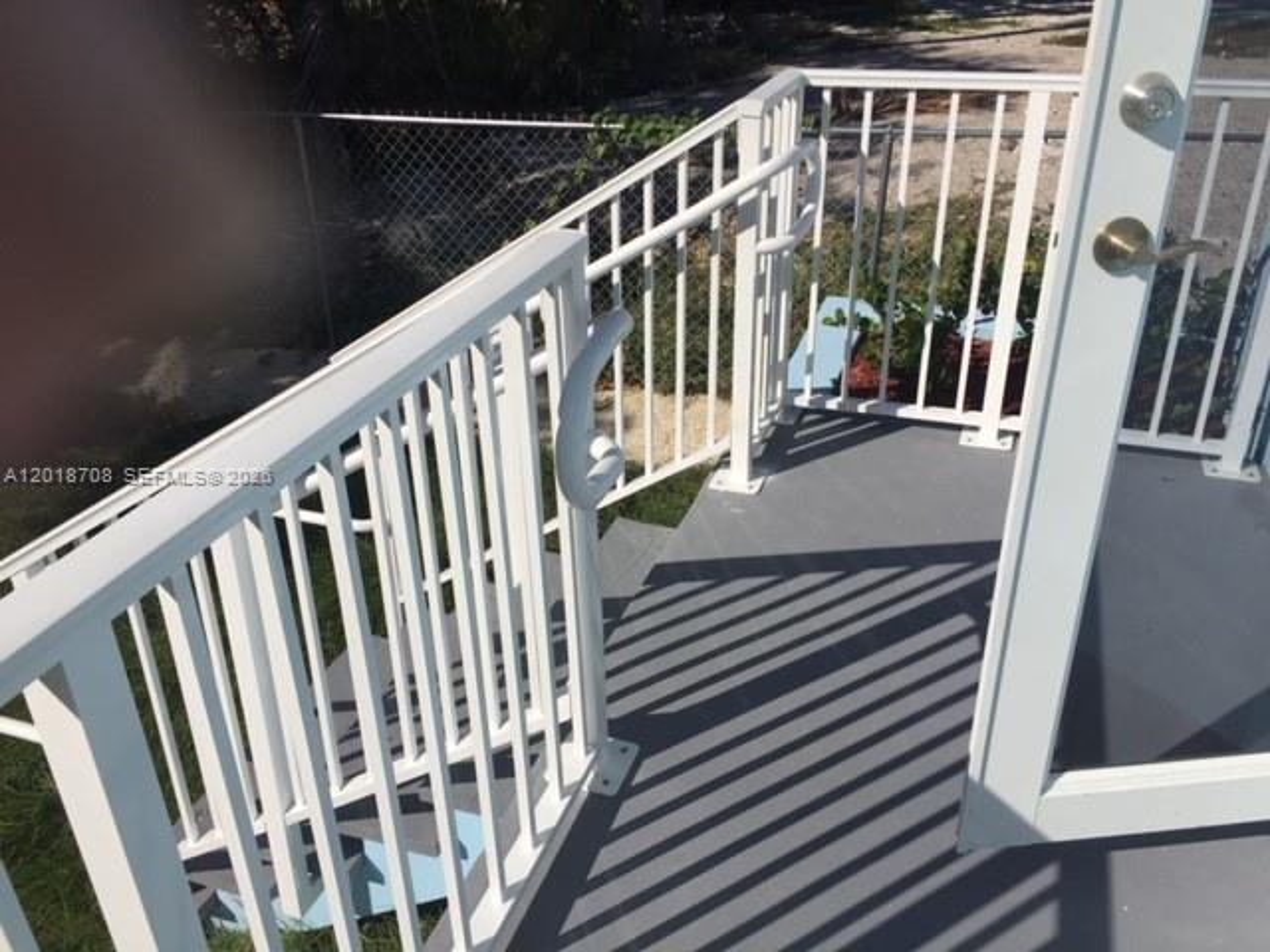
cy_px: 476
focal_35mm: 29
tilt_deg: -28.4
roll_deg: +0.7
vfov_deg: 48.2
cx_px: 635
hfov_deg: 61.7
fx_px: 1064
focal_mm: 4.15
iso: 32
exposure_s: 1/6623
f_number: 2.2
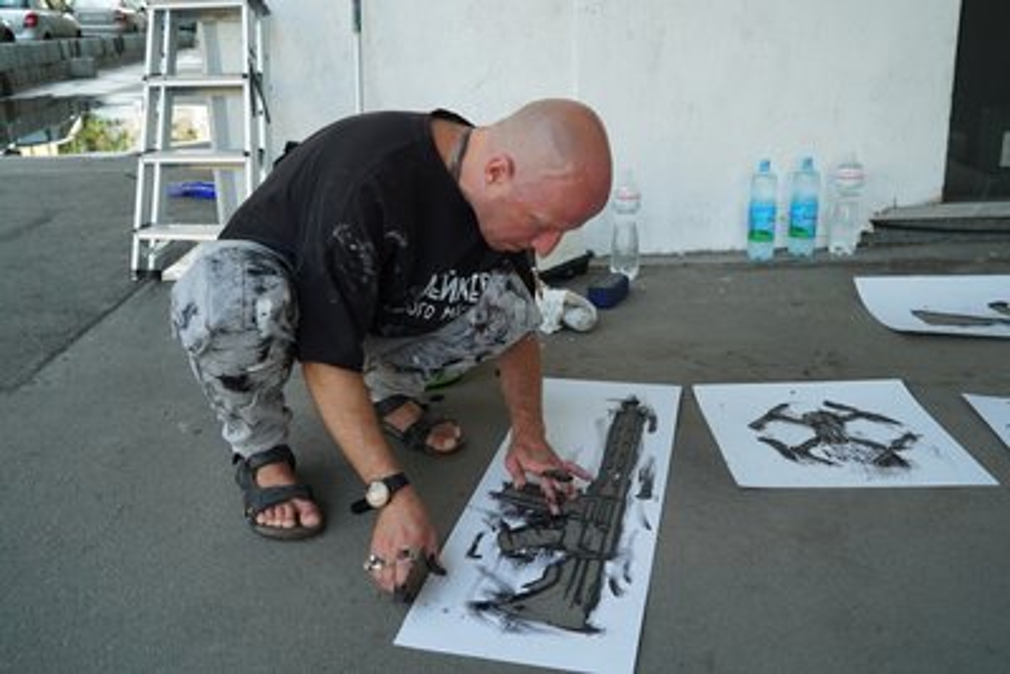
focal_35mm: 32
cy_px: 337
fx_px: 898
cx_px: 505
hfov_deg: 58.7
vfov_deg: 41.1
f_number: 5.6
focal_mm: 32
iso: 100
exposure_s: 1/80
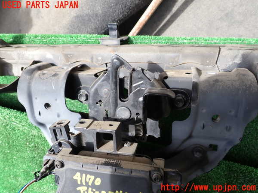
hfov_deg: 60.0
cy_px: 96
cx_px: 129
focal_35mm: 30
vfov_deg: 46.8
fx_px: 224
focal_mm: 5.4
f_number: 3.2
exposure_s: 1/80
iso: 100
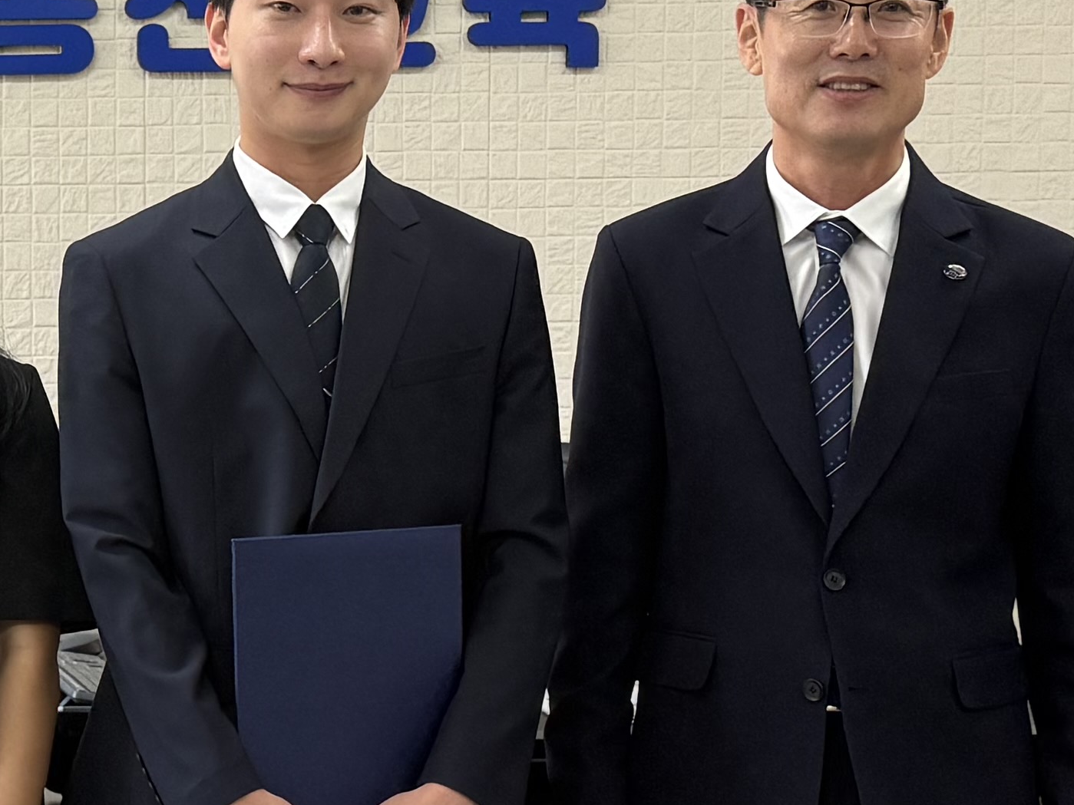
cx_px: -43
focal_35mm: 98
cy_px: 480
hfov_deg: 19.4
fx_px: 3040
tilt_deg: -3.3
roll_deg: +0.2
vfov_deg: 15.1
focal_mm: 6.76
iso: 160
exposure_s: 1/120
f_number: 1.78
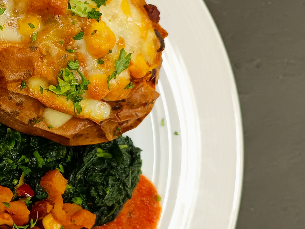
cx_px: -30
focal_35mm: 66
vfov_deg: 22.2
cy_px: 144
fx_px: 581
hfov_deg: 27.0
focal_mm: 5.31
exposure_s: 1/50
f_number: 1.7
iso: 168
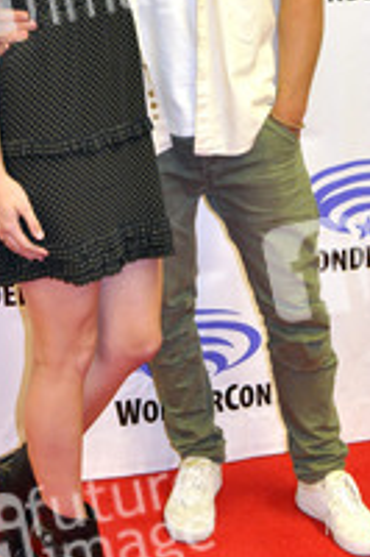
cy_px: 117
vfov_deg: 27.6
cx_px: 154
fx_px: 1112
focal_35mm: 72
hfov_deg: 18.9
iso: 1000
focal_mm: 24
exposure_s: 1/60
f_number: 4.5
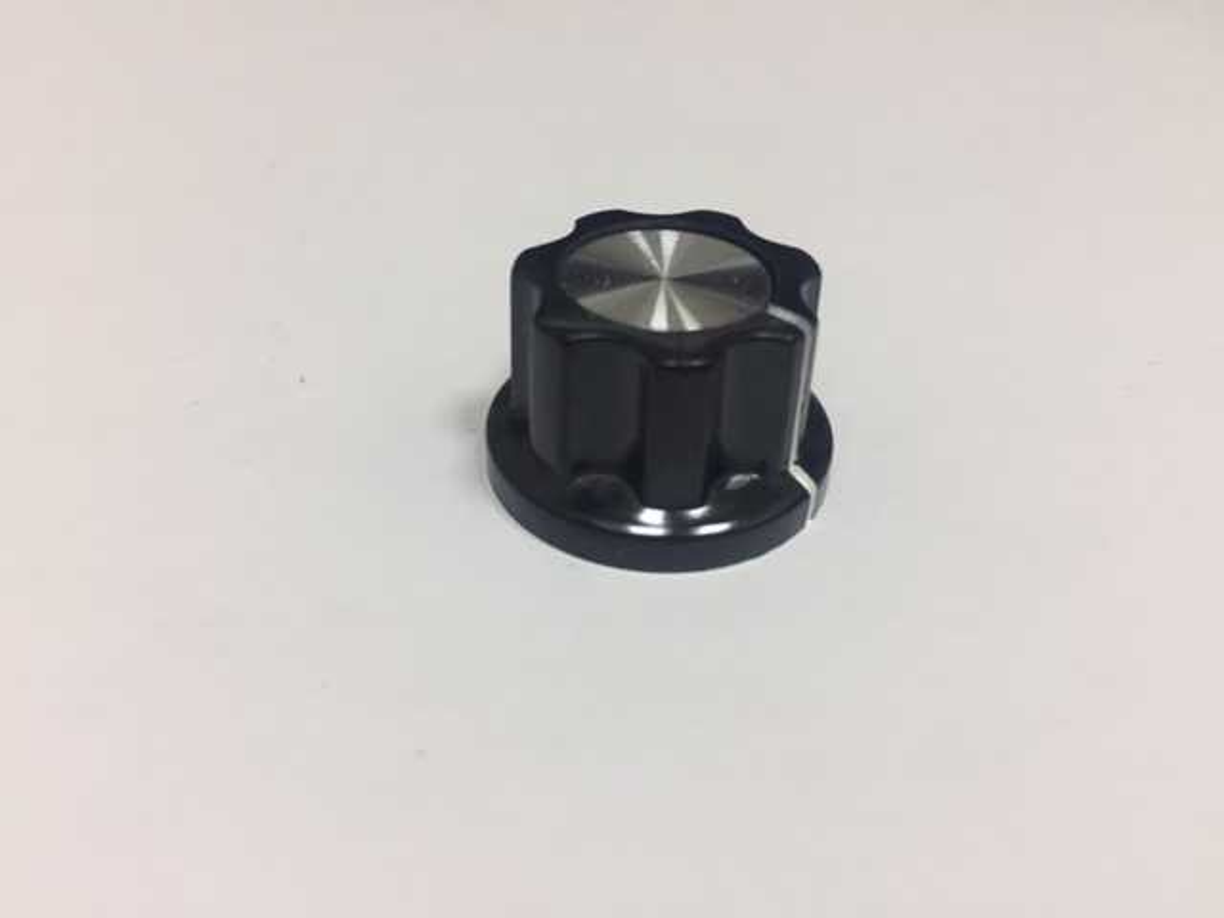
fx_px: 1025
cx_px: 612
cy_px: 459
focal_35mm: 29
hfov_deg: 61.7
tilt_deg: -41.0
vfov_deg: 48.2
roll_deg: -0.1
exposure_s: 1/33
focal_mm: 4.15
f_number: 2.2
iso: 64
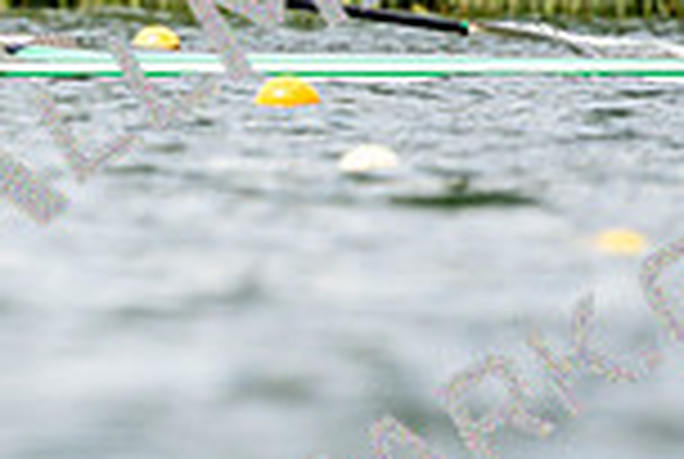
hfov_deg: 0.9
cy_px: -115
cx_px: -495
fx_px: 43443
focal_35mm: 2282
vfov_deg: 0.6
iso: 400
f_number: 6.3
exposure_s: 1/2000
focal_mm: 600
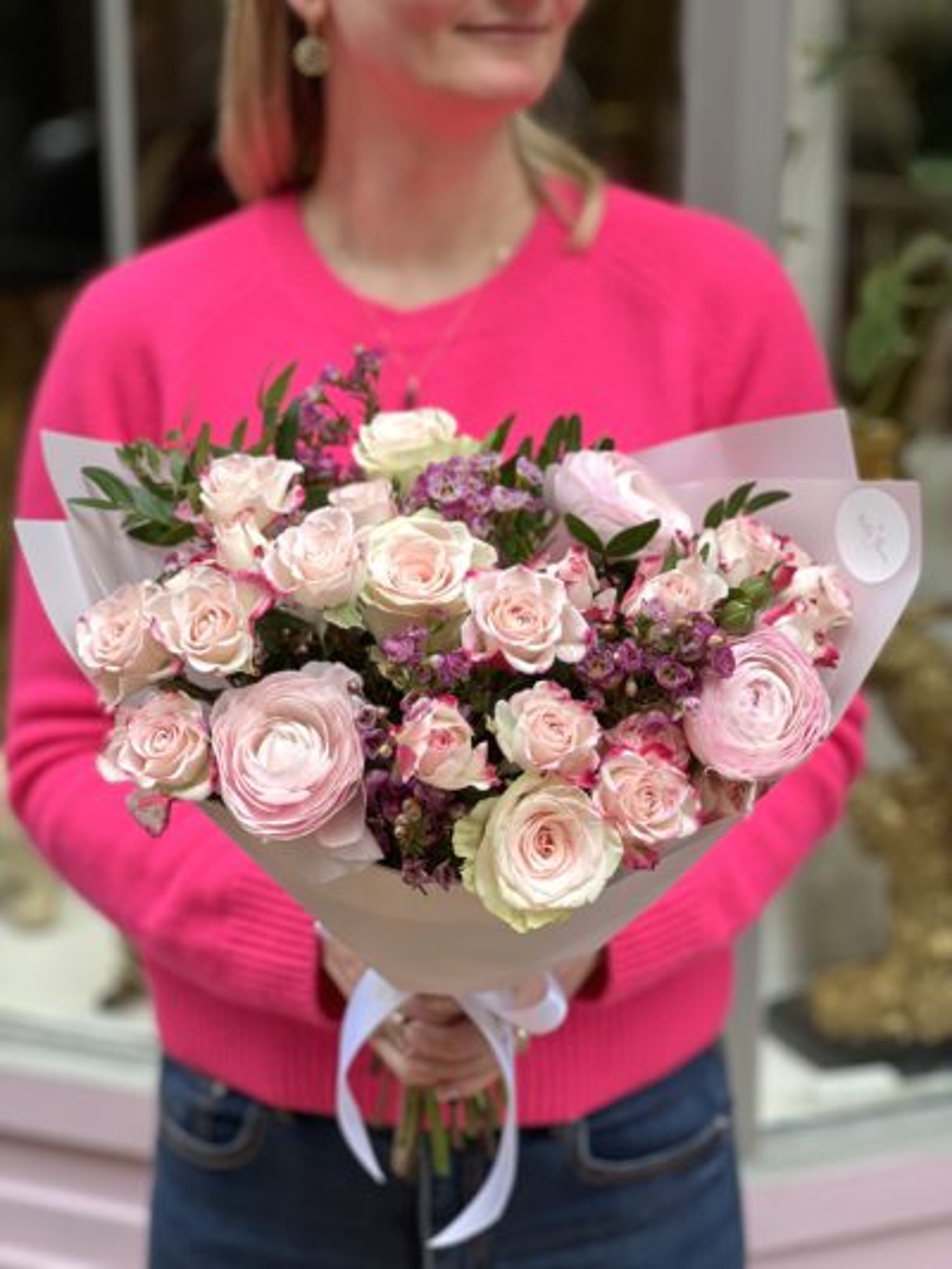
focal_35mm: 77
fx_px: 2822
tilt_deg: -13.6
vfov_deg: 25.3
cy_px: 634
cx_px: 476
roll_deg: +0.1
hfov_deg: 19.1
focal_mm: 9
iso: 64
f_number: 2.8
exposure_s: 1/121
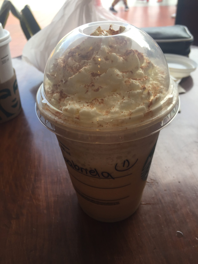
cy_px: 132
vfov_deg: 61.7
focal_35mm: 29
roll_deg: +3.7
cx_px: 99
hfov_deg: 48.2
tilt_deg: -38.0
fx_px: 221
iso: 32
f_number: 2.2
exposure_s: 1/152
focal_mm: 4.15
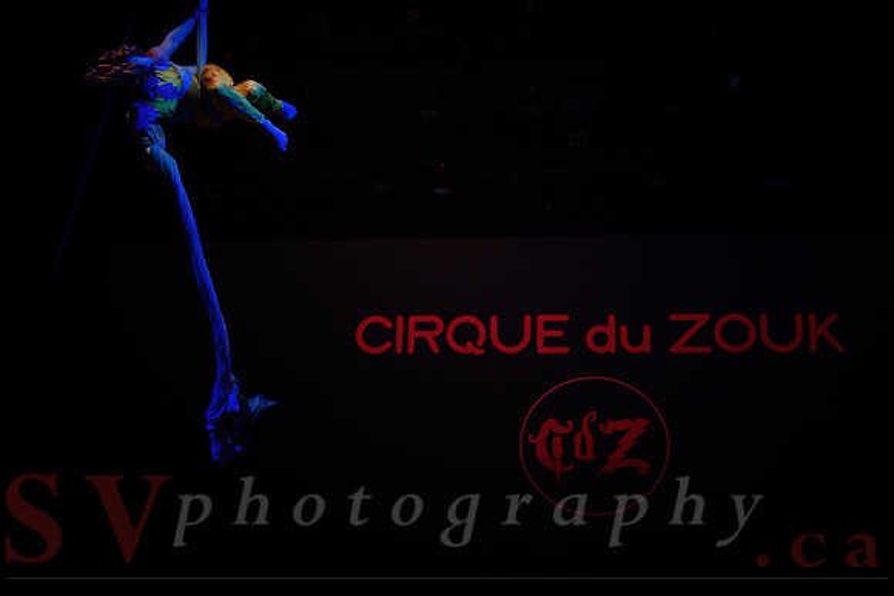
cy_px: 325
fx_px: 1332
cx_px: 397
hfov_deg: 37.1
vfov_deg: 25.2
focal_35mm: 54
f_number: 2.8
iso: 800
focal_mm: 46
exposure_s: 1/320
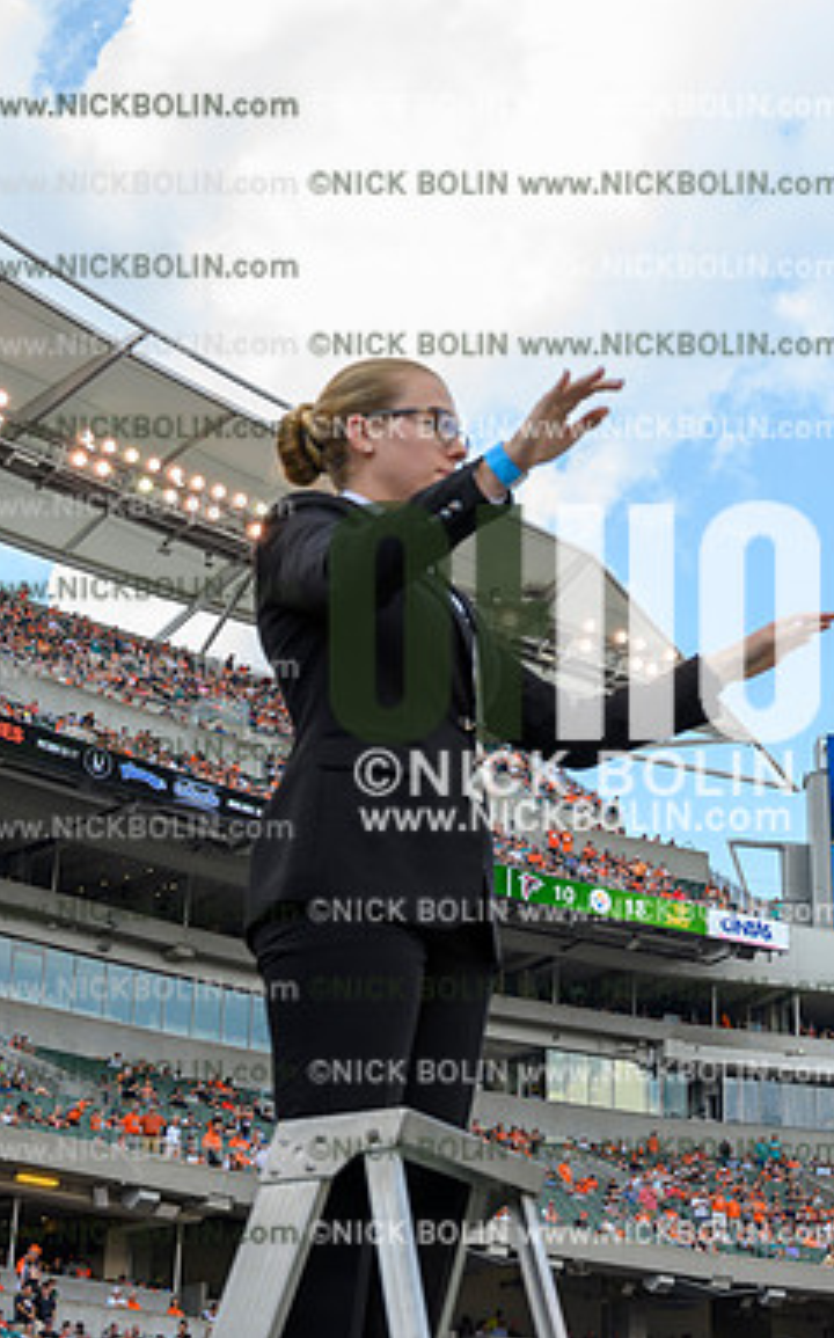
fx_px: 2295
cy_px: 669
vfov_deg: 32.5
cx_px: 573
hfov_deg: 20.5
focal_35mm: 63
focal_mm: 41
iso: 80
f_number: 7.1
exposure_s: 1/100
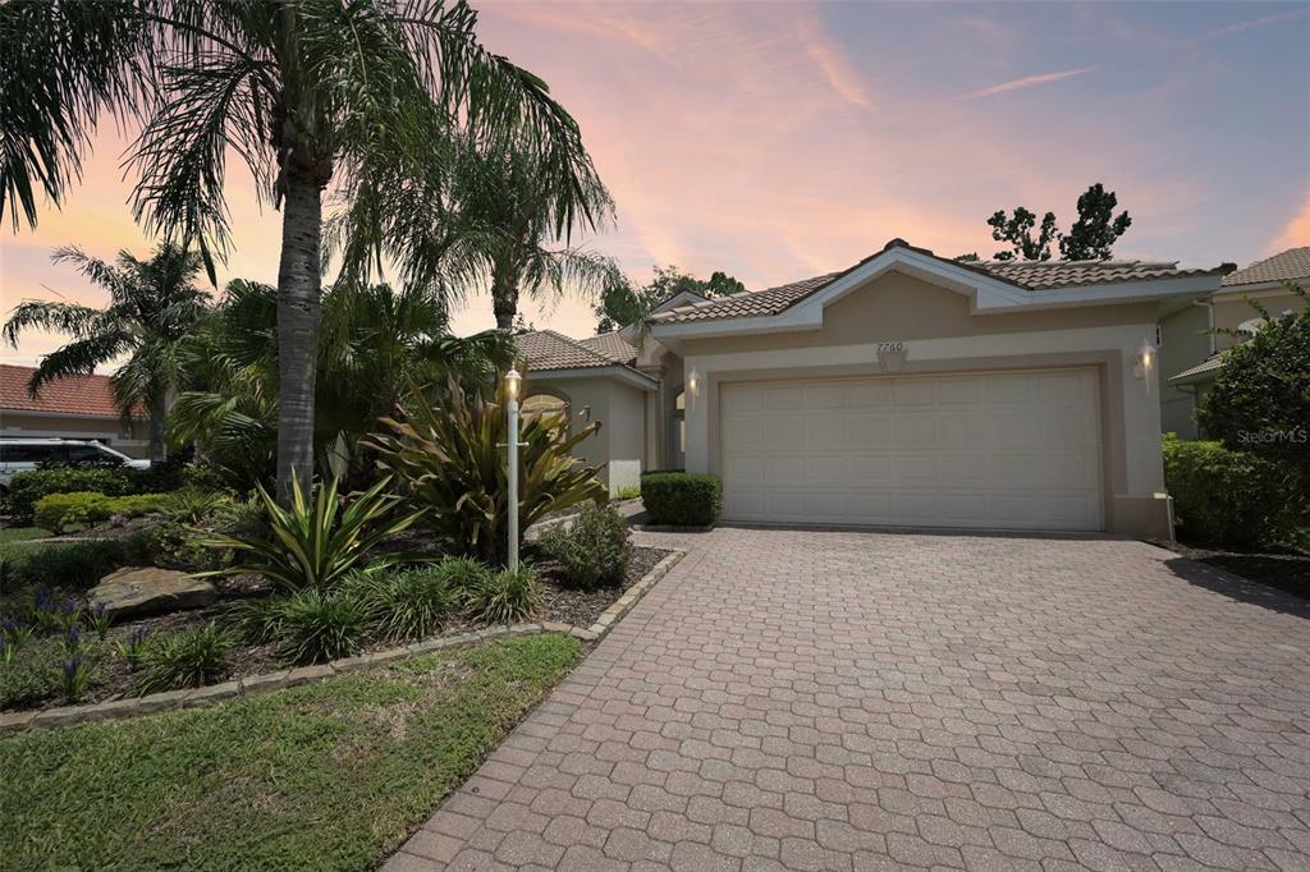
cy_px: 436
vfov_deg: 81.2
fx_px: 509
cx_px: 655
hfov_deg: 104.3
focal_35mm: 14
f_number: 8
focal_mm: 14
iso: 400
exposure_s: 1/1250
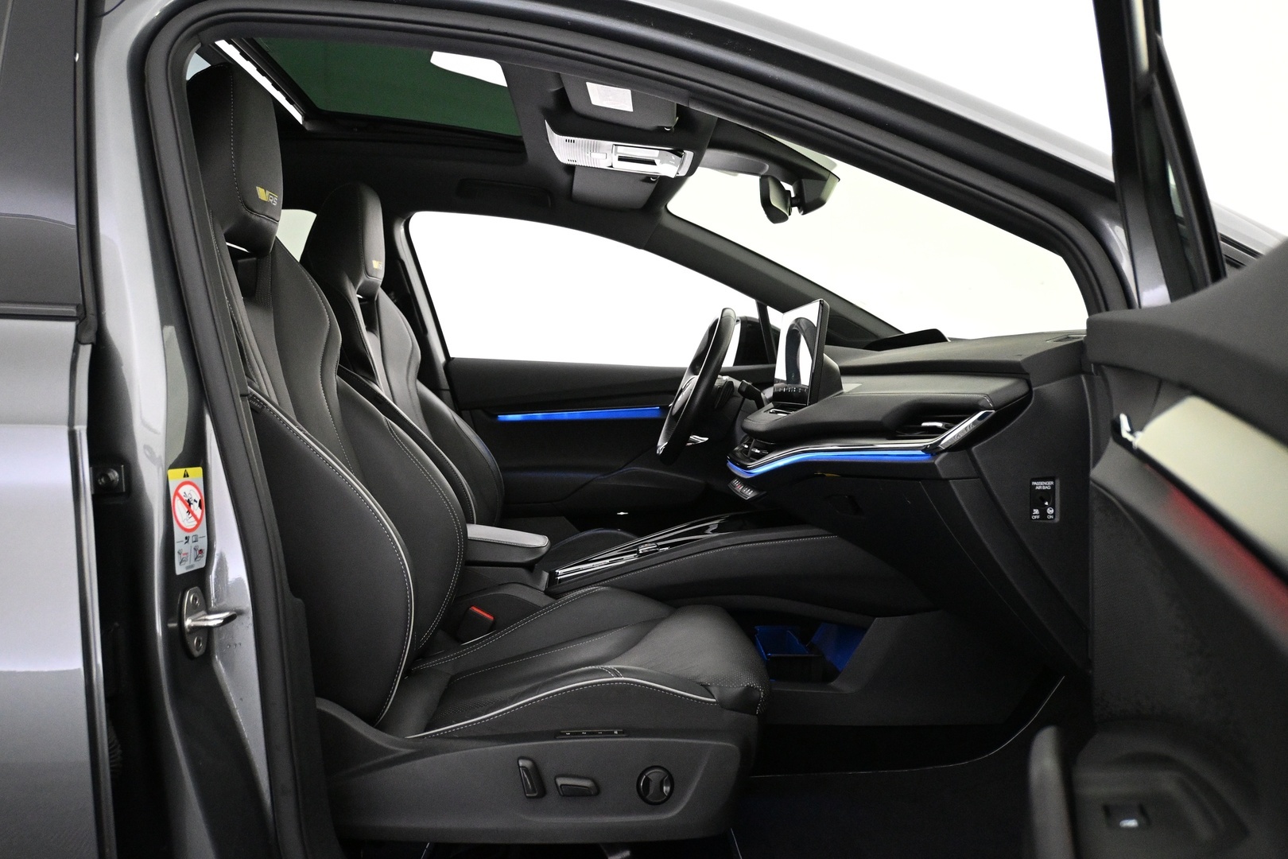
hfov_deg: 64.6
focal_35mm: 28
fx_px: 1020
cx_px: 644
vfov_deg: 45.7
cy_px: 430
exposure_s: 1/80
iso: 4000
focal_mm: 19
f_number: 3.8
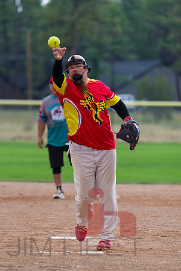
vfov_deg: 6.1
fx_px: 2564
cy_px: 136
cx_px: 90
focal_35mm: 340
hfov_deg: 4.0
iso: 800
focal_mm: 340
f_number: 7.1
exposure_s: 1/1000
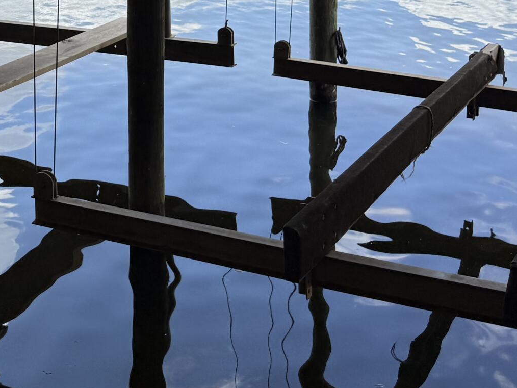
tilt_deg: -10.8
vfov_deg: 20.0
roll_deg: +2.5
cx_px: -20
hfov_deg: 25.8
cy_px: -15
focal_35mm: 71
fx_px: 1061
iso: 80
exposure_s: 1/2445
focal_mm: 6.76
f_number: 1.78
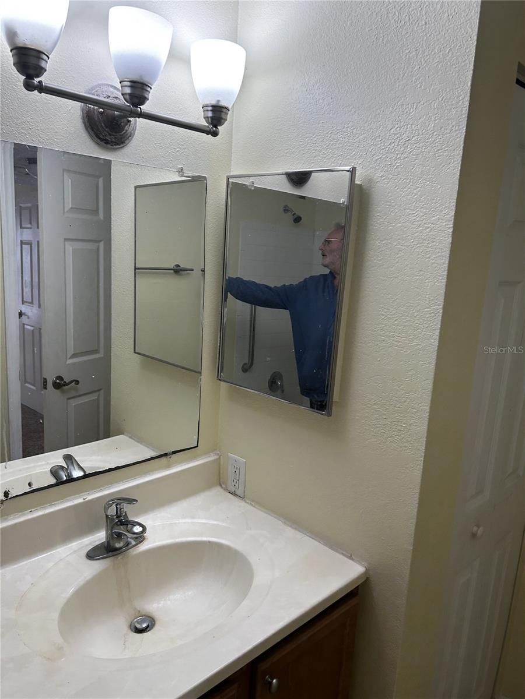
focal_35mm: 26
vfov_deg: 67.3
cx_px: 262
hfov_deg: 53.1
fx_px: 526
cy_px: 350
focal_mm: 5.7
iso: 64
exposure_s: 1/120
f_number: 1.5
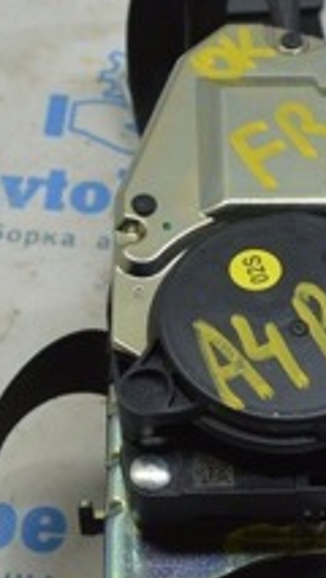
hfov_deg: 14.2
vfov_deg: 24.9
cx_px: 166
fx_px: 1305
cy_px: 210
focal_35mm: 85
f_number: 5.6
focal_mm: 18
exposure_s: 1/40
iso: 400
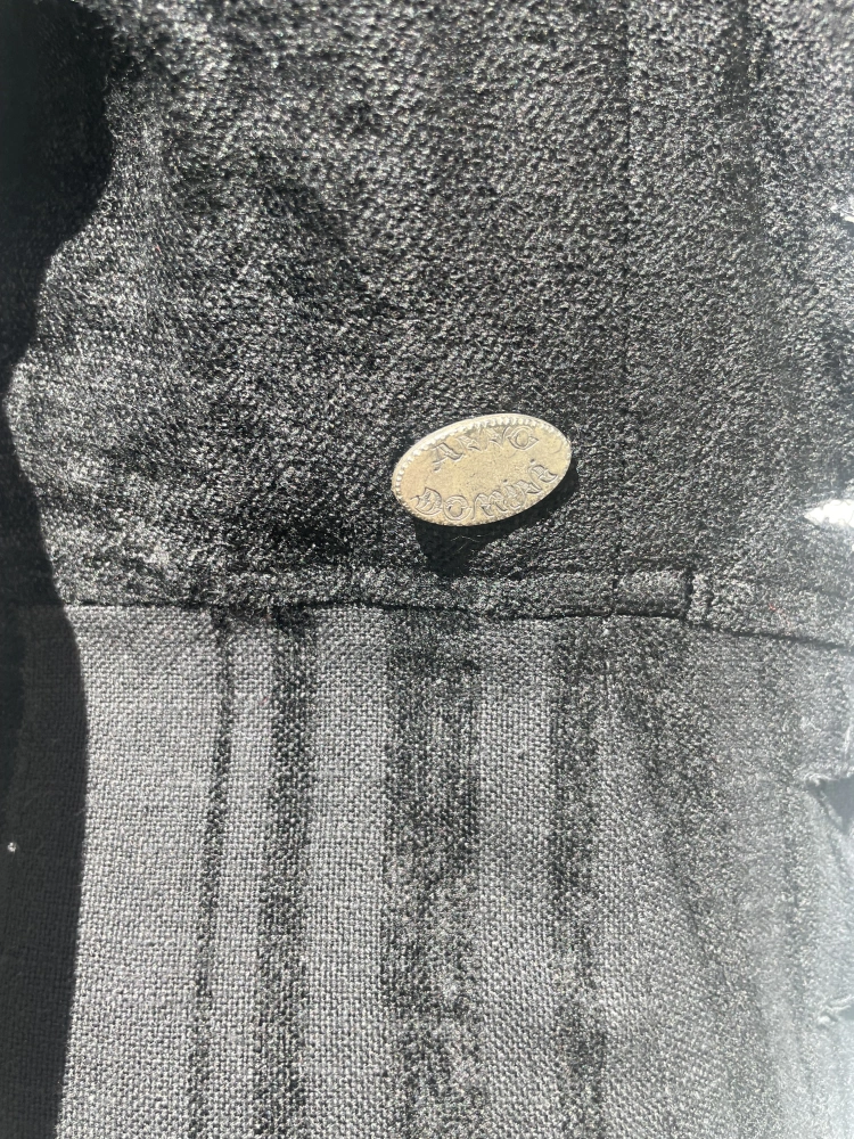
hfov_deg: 53.1
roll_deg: -0.9
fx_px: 855
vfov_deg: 67.3
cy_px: 570
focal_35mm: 26
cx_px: 427
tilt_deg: -1.2
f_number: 1.6
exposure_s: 1/342
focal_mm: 4.2
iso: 32
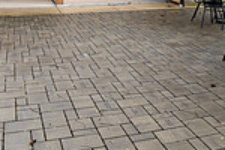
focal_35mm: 54
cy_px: -50
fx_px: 337
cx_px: 156
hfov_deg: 36.4
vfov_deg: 22.2
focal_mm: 14
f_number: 6.3
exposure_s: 1/250
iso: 1000
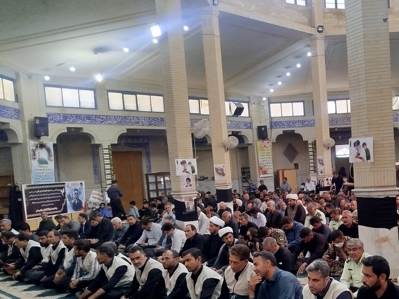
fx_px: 461
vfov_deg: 35.7
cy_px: 195
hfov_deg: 44.2
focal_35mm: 40
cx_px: 326
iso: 80
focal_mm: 5.31
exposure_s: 1/50
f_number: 1.7
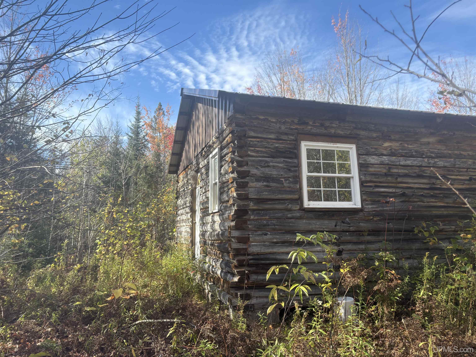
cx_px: 238
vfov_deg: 53.1
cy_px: 178
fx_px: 358
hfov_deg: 67.3
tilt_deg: +6.8
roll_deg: -0.3
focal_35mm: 26
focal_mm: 5.96
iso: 50
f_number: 1.6
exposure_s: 1/1175
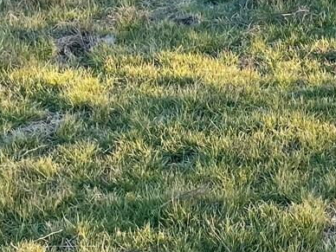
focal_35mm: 135
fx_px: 1310
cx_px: 371
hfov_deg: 14.3
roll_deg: +2.4
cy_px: -28
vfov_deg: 10.8
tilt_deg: -12.1
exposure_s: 1/940
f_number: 1.6
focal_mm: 4.2
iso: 32
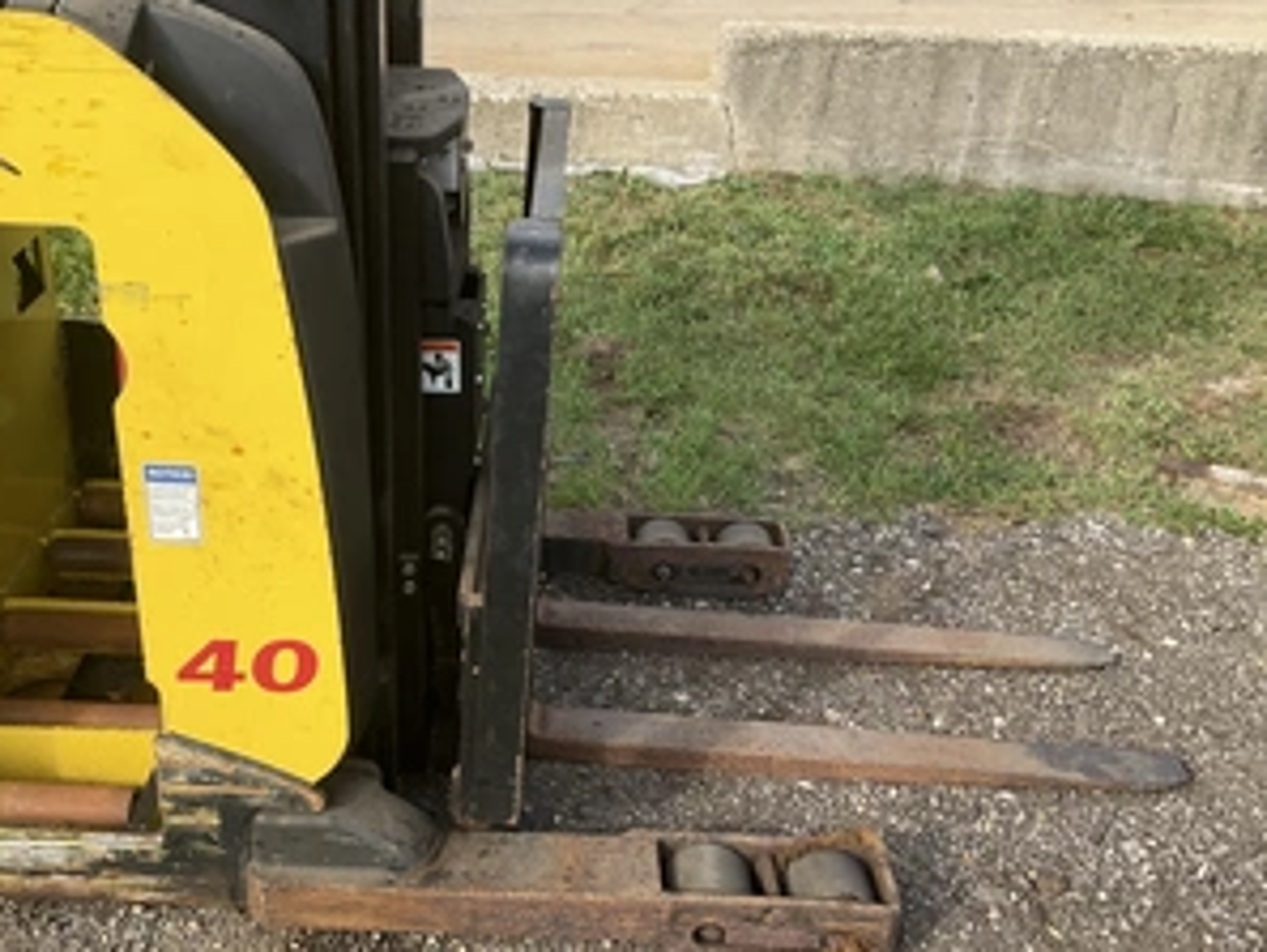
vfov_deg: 36.6
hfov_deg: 47.6
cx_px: 516
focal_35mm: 39
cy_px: 615
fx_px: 1428
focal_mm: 3
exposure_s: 1/759
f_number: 1.8
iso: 25
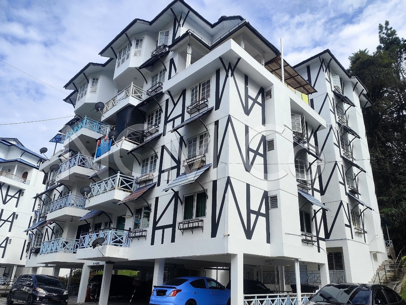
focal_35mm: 23
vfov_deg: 58.9
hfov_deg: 73.9
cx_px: 203
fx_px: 270
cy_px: 152
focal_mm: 6.14
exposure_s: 1/810
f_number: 1.65
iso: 50
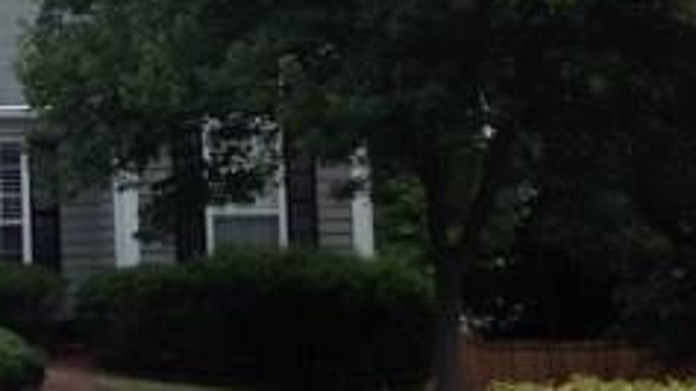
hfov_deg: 20.7
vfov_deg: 12.5
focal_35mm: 97
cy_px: 179
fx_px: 1789
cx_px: -120
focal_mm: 4.12
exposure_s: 1/1022
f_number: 2.4
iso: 50
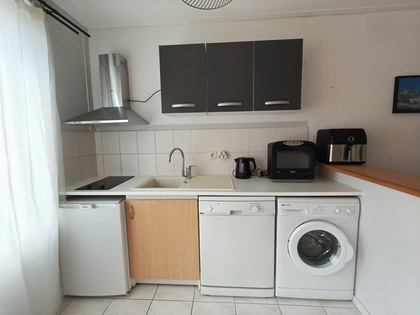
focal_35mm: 15
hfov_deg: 98.2
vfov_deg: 81.7
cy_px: 158
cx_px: 210
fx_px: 182
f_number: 2.2
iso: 250
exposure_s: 1/50
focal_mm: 1.67
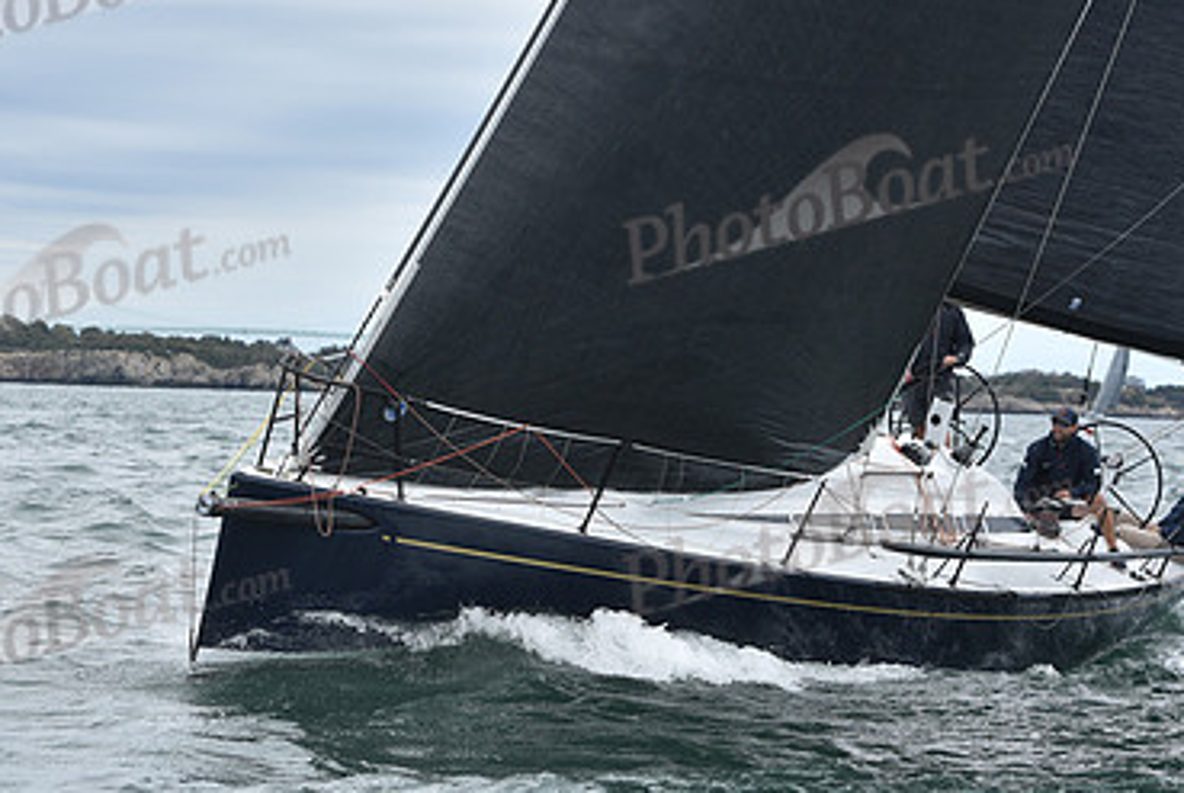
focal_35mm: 135
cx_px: 459
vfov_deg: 10.2
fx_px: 4445
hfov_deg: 15.2
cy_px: 413
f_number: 5.6
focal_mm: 86
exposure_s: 1/1000
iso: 320
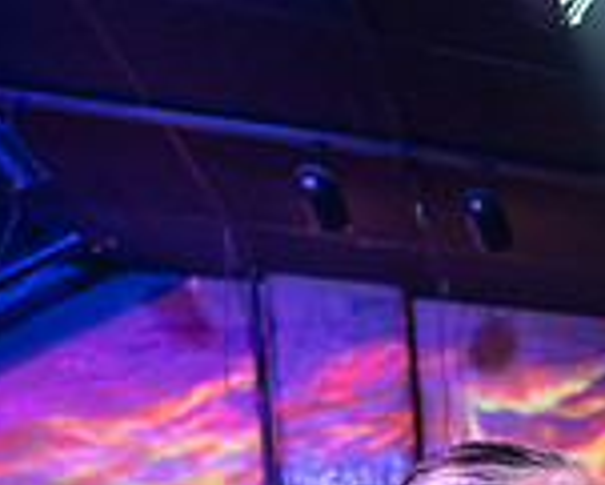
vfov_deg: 21.4
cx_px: 1066
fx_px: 1021
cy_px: 772
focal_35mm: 57
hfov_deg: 21.9
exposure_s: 1/200
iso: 1600
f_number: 2.8
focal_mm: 15.5
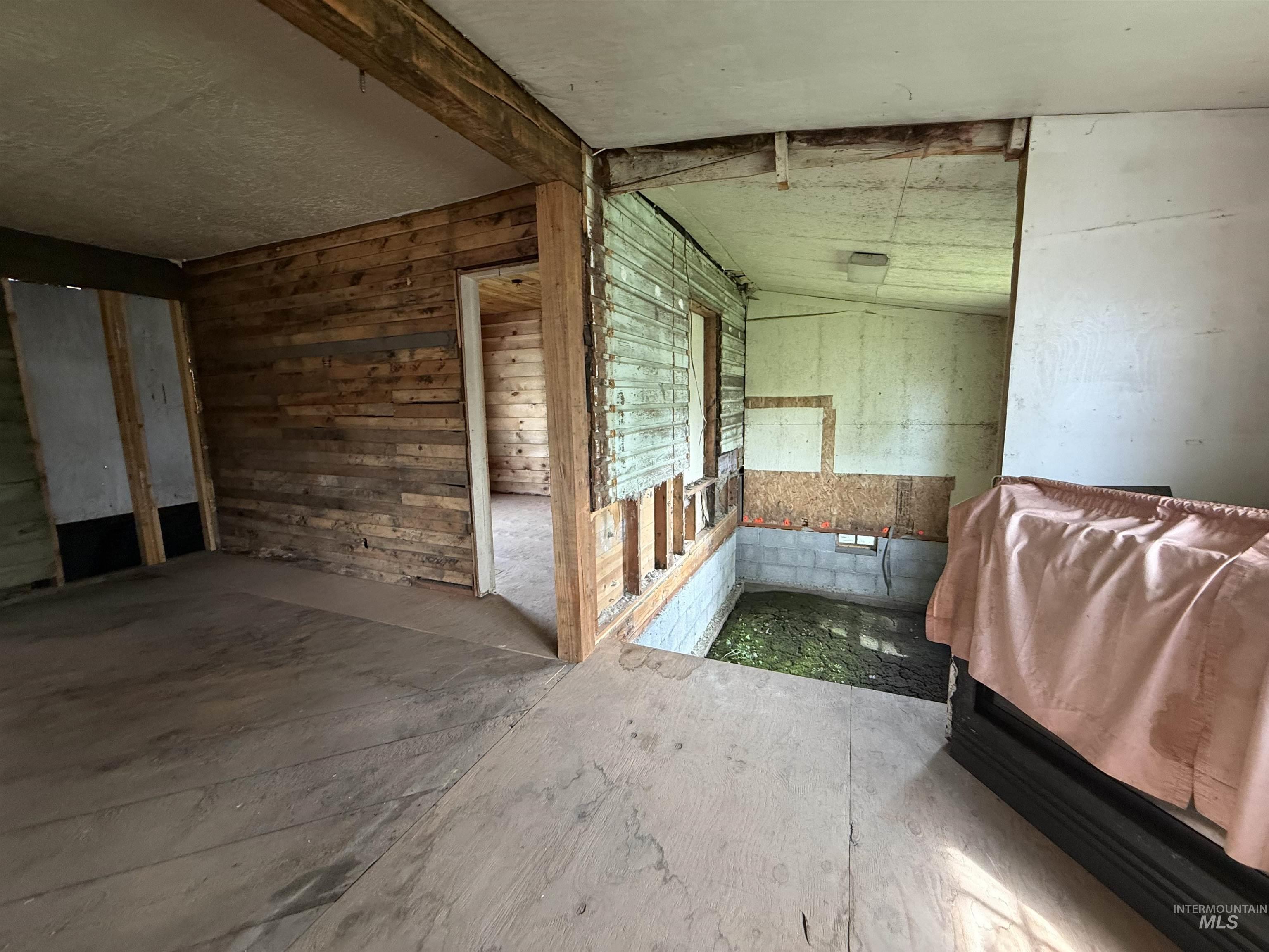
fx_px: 513
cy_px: 476
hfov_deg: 102.1
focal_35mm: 14
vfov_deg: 85.7
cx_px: 634
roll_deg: +1.6
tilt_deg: -8.7
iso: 320
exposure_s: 1/78
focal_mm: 2.22
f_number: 2.2
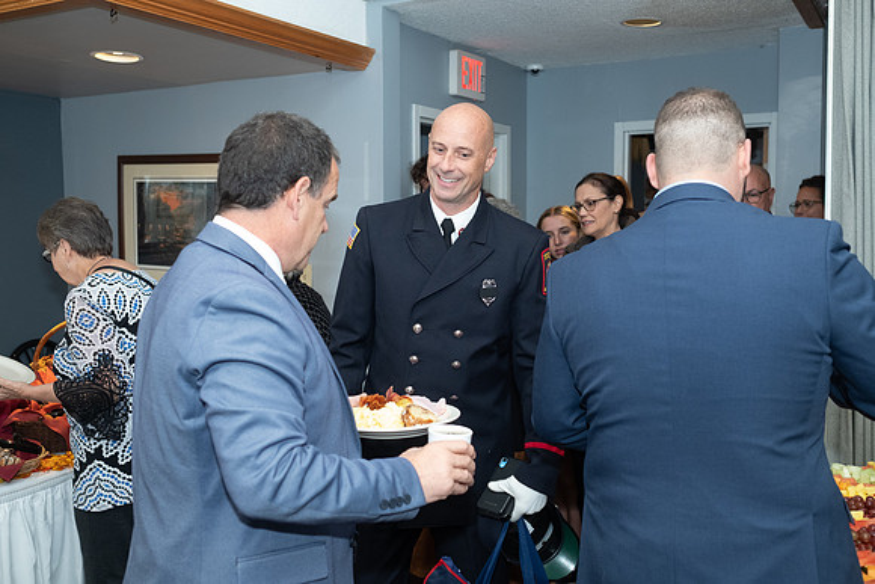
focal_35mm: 35
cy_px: 292
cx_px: 438
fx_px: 851
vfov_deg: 37.9
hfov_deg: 54.4
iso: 1600
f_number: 2.8
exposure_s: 1/125
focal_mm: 23
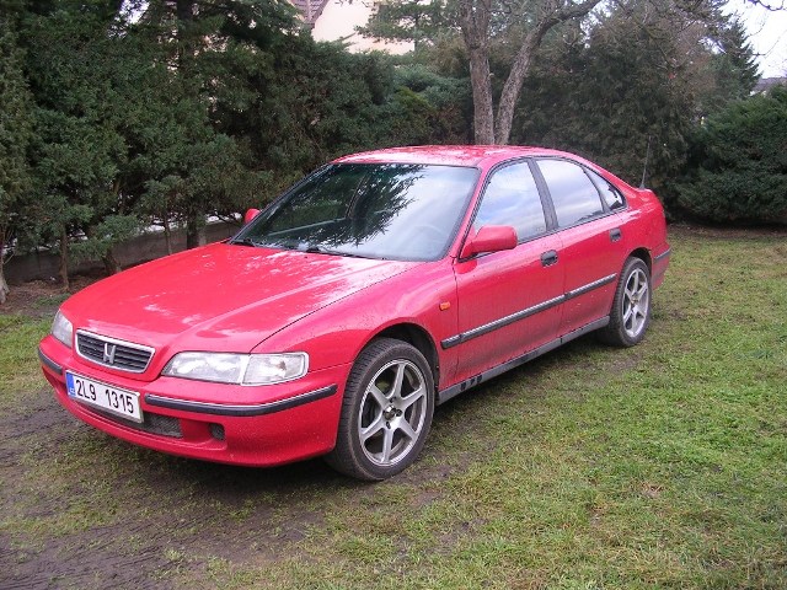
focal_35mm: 38
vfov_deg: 37.7
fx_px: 864
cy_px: 295
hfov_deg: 49.0
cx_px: 394
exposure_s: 1/79.4
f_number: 2.8
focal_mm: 5.8
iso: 50
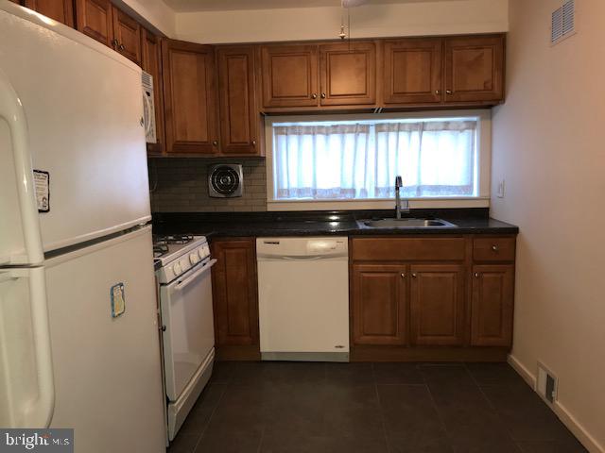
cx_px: 302
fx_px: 489
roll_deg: +1.3
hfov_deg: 63.4
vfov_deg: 49.7
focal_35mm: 28
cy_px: 226
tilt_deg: -6.9
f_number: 1.8
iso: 50
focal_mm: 3.99
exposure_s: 1/30
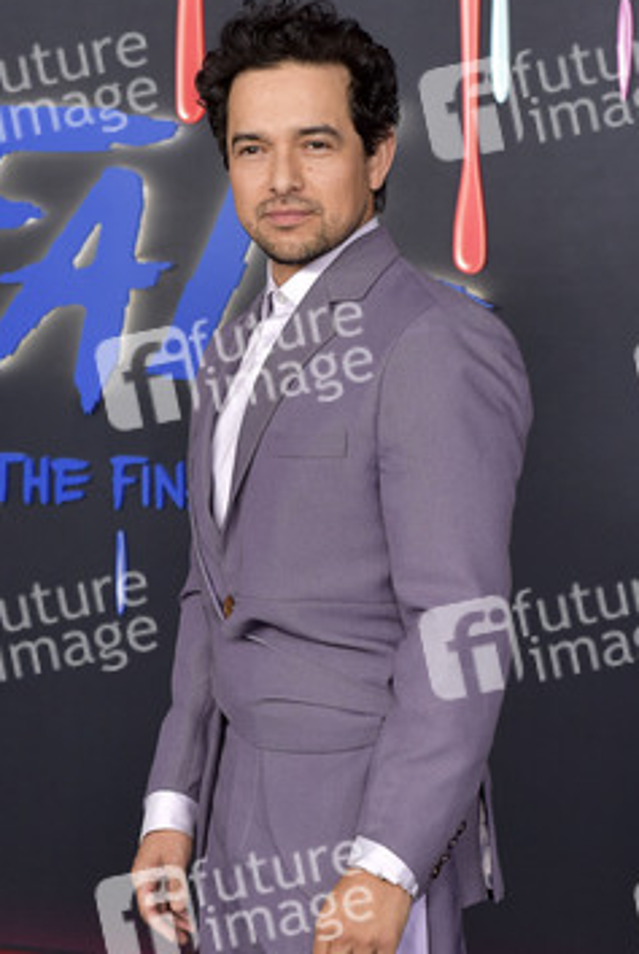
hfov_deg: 17.3
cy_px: 501
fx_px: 2097
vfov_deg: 25.6
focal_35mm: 79
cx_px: 314
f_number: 6.3
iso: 2000
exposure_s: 1/250
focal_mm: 70
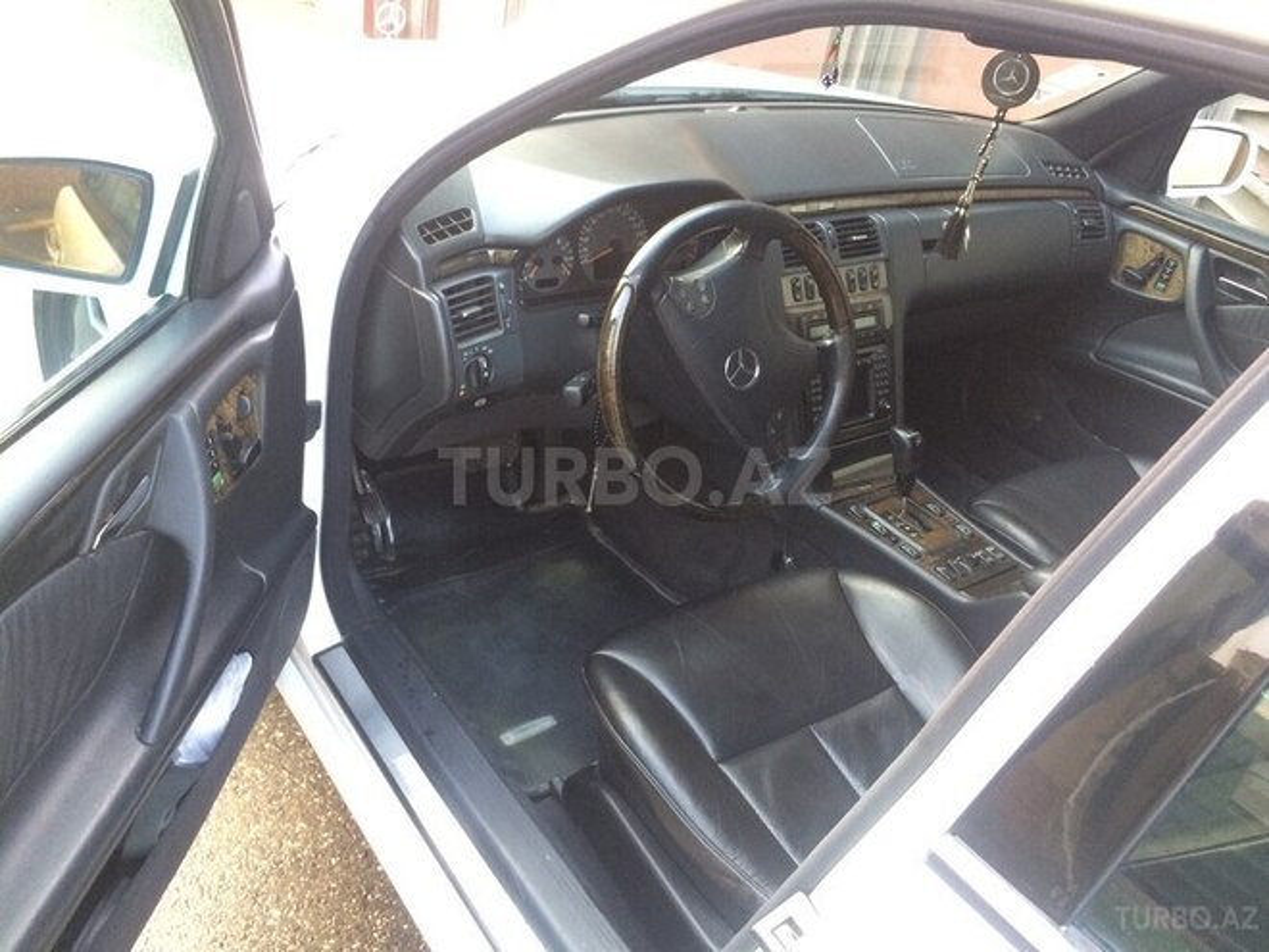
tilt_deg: -31.0
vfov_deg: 48.2
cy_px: 476
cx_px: 634
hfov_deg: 61.7
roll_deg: -9.8
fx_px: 1063
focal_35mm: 29
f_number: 2.2
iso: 200
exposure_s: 1/33
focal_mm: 4.15
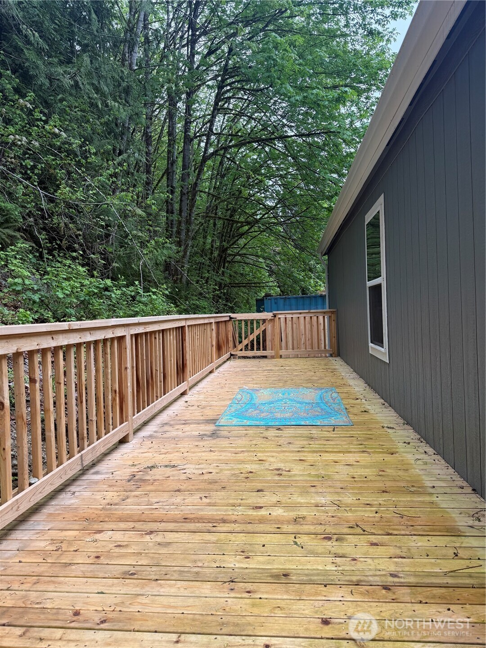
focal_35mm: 24
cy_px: 324
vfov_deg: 71.6
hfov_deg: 56.8
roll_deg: +1.0
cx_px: 243
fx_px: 449
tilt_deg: -0.4
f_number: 1.78
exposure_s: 1/372
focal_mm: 6.76
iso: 80
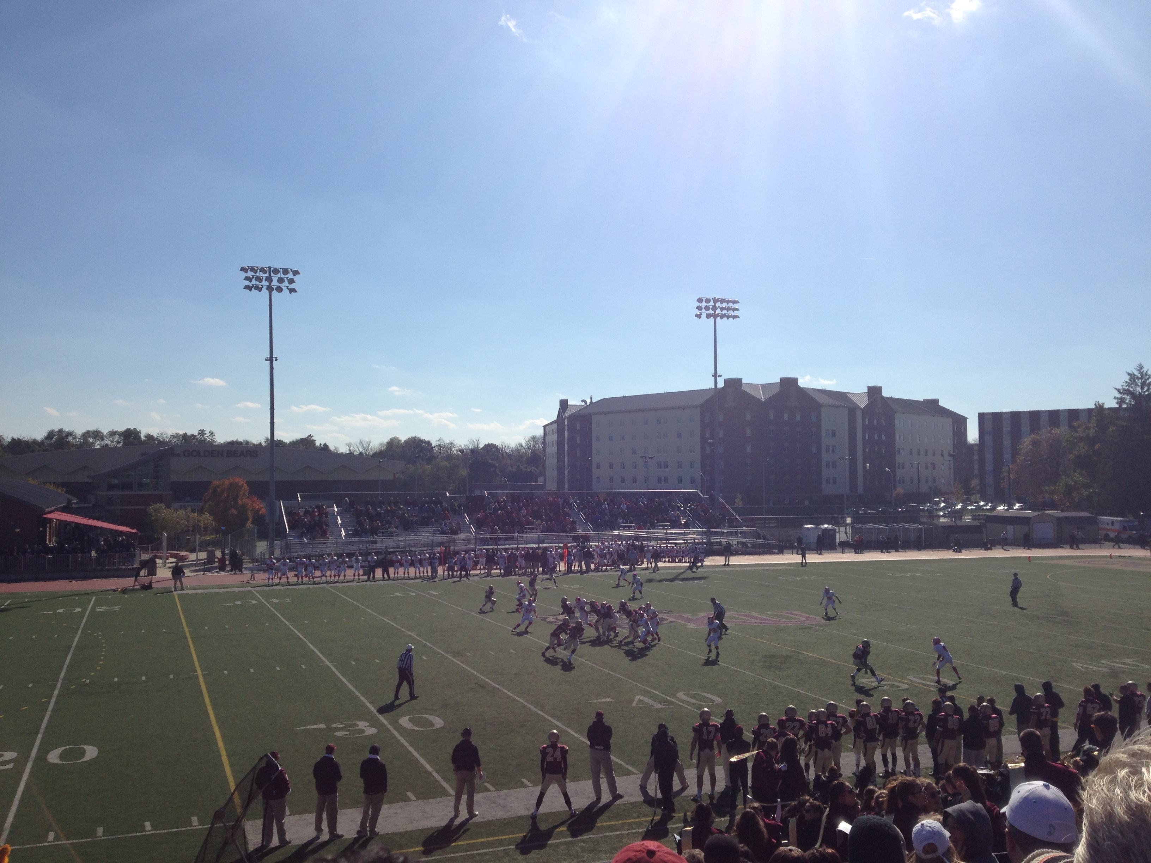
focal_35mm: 35
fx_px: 1164
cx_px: 576
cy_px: 432
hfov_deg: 52.6
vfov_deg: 40.7
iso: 50
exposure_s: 1/4255
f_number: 2.4
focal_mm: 4.28
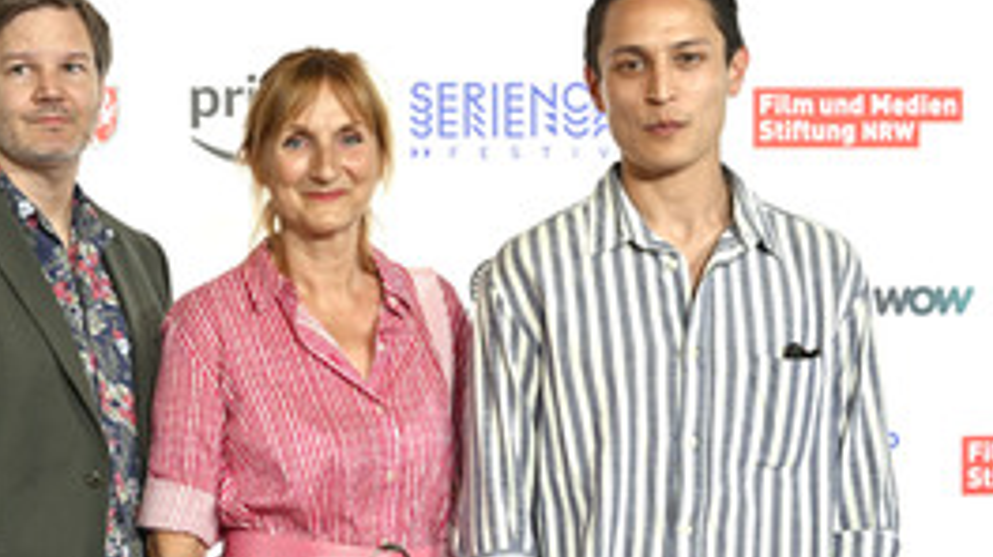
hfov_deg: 26.9
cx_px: 164
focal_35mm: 77
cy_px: 429
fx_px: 2026
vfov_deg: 15.6
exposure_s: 1/250
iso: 1000
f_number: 5
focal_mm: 43
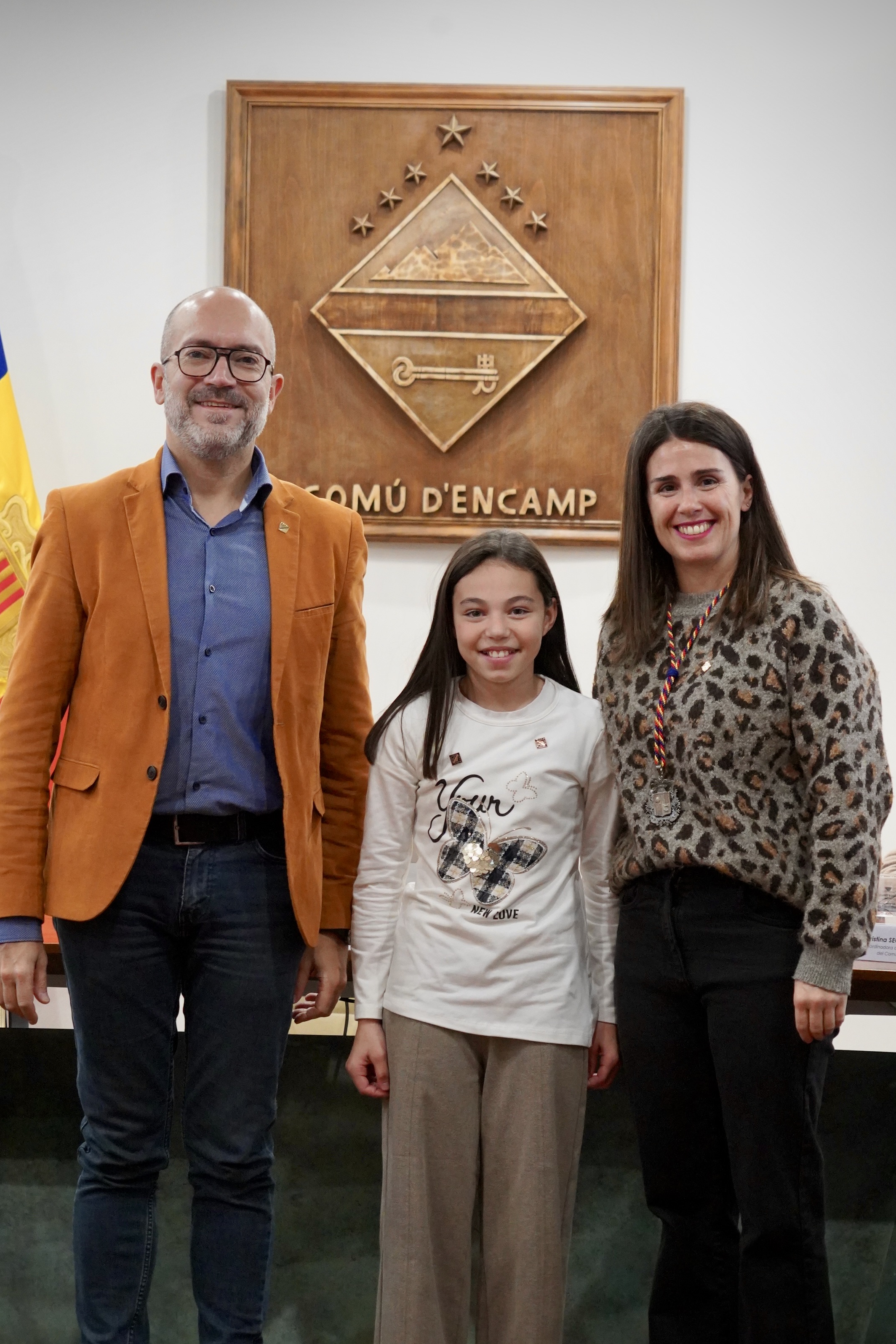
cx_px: 368
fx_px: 4143
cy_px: 781
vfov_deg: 18.4
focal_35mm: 111
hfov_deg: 12.3
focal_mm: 90
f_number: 5.6
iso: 6400
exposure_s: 1/160
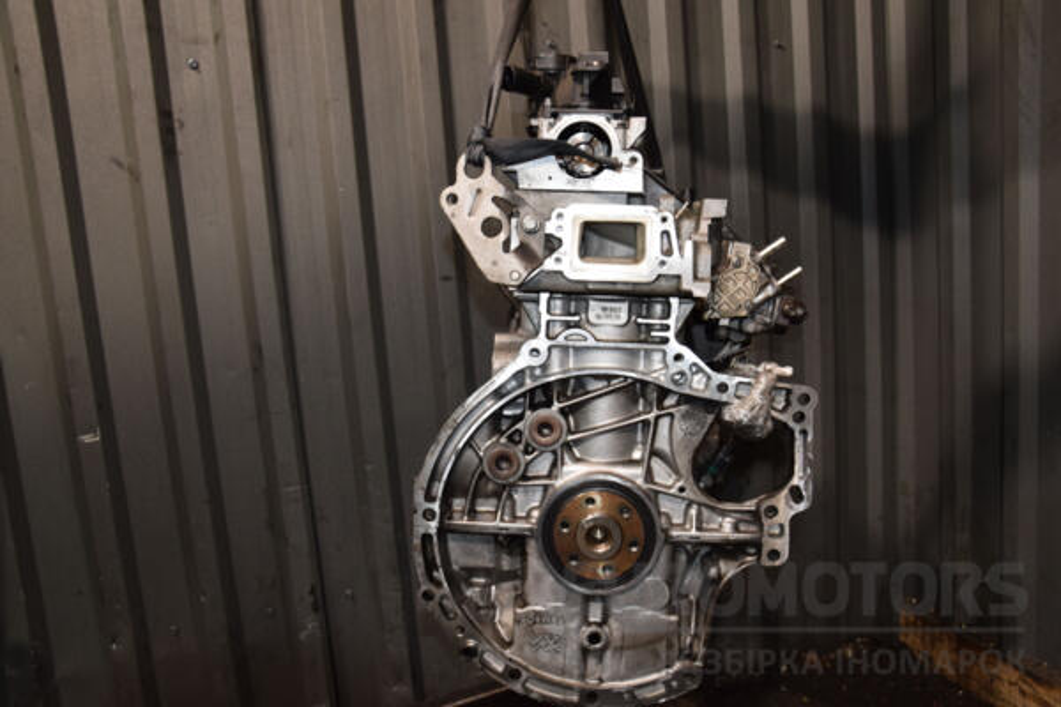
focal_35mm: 32
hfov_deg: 59.5
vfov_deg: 41.7
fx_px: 928
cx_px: 530
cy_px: 354
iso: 800
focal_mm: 21
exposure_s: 1/60
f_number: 5
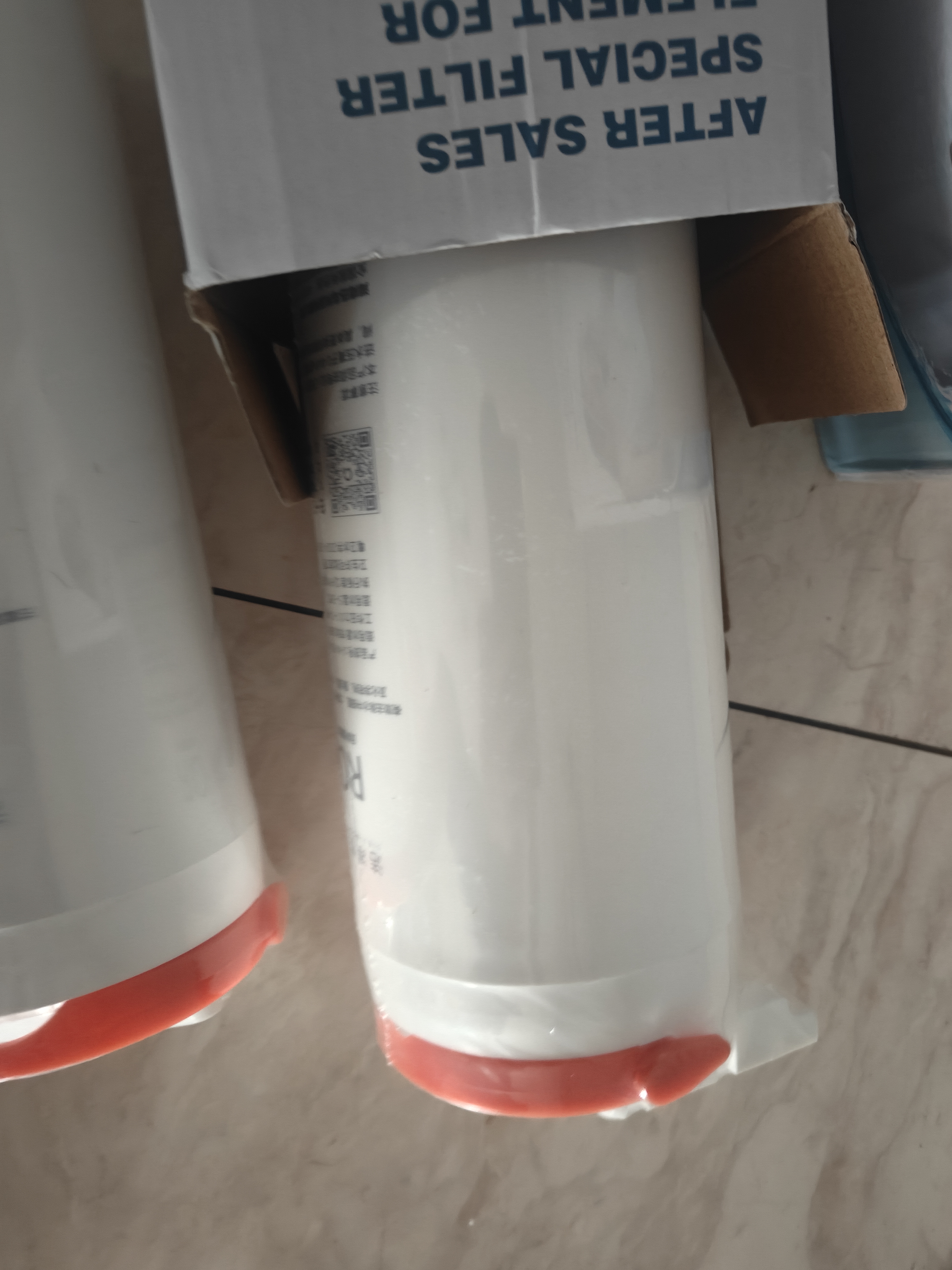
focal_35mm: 24
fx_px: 880
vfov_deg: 71.6
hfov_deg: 56.8
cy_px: 635
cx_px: 476
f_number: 1.8
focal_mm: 5.59
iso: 1250
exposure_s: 1/33
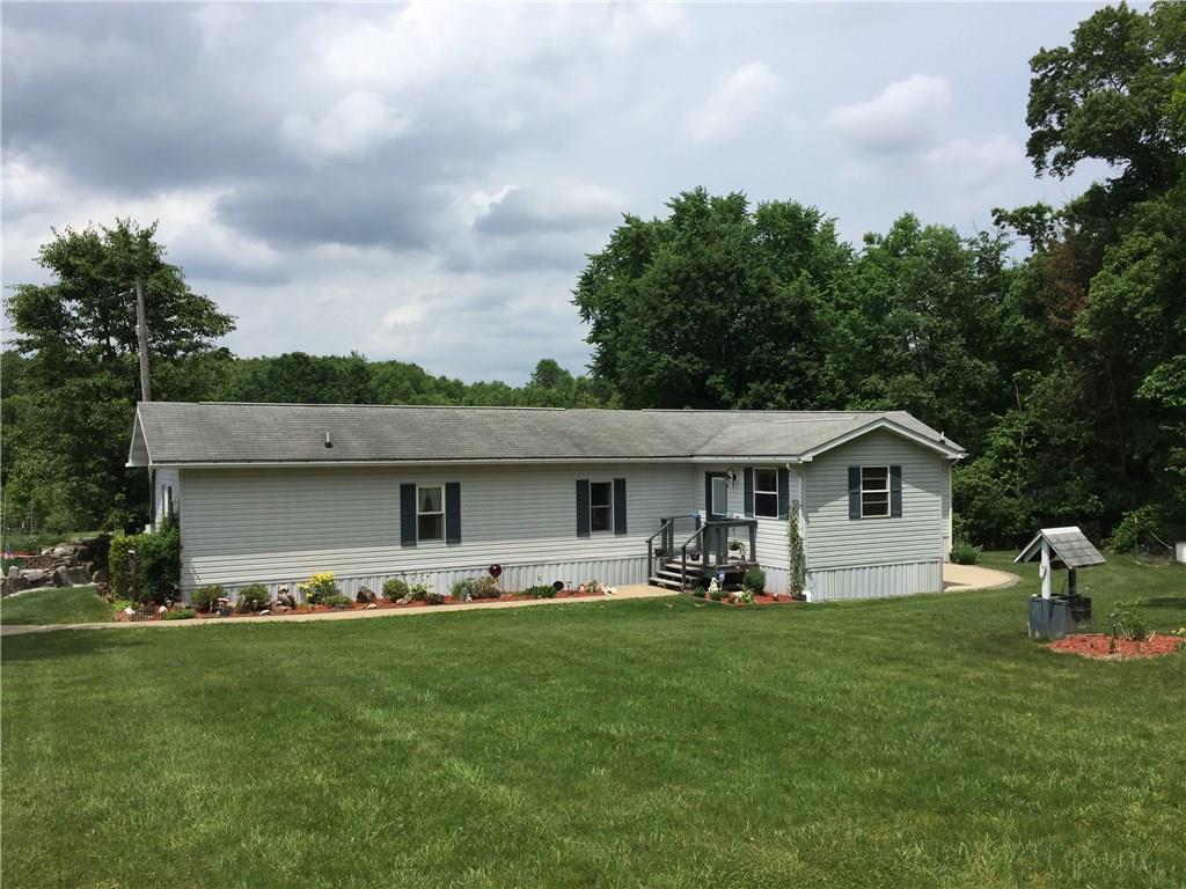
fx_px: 994
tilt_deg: +0.7
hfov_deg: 61.7
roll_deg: +1.8
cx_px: 593
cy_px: 444
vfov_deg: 48.2
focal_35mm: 29
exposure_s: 1/3597
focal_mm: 4.15
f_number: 2.2
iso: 32
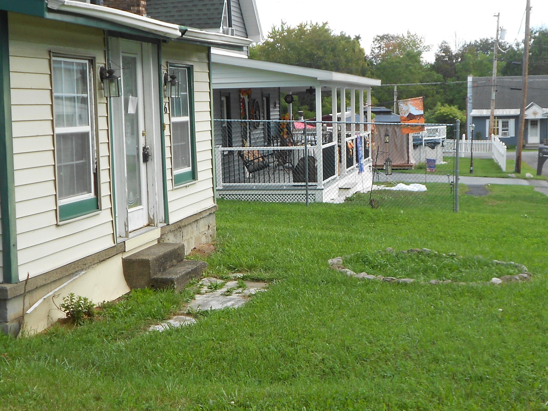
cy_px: 260
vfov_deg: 24.0
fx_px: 966
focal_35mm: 61
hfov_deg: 31.6
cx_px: 239
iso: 80
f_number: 3.9
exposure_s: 1/160
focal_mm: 6.7
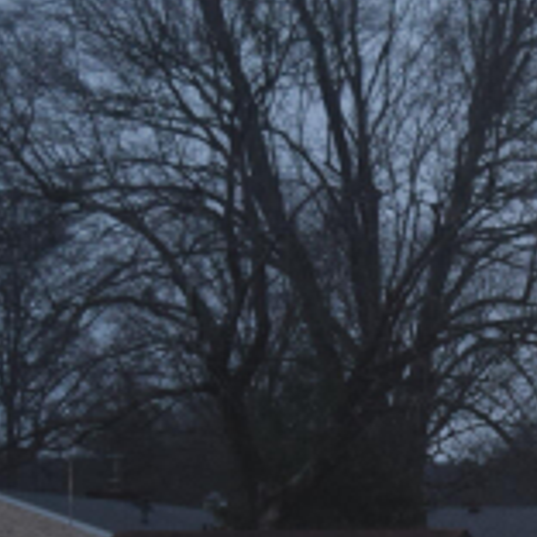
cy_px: 668
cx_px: 747
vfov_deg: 10.8
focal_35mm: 159
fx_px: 2791
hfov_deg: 10.7
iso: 800
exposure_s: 1/60
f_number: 4
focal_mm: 26
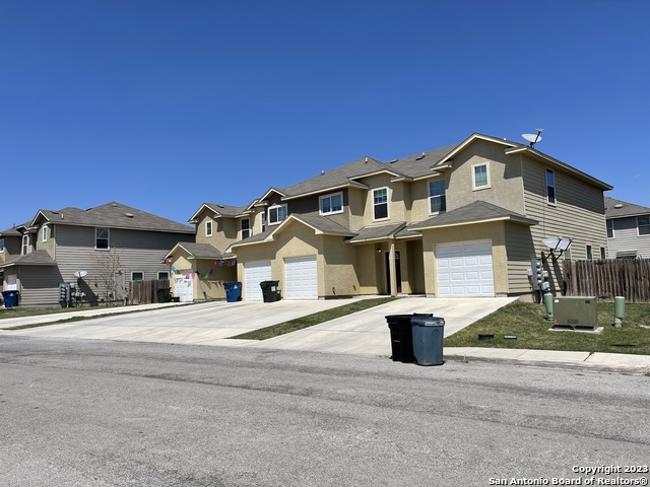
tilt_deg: +4.4
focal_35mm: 26
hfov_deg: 67.3
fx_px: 488
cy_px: 244
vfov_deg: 53.1
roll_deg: +1.8
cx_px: 325
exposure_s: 1/6579
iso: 32
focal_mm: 5.1
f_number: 1.6
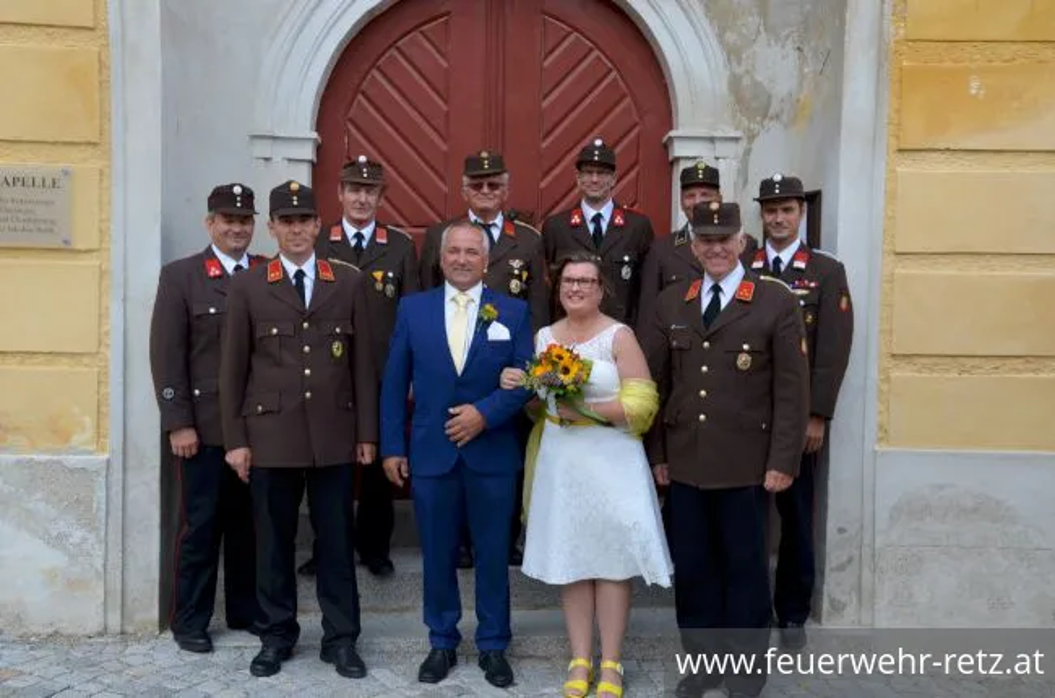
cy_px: 349
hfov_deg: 46.5
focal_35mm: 42
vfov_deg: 31.7
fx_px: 1228
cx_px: 528
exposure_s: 1/200
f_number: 7.1
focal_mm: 28
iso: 200
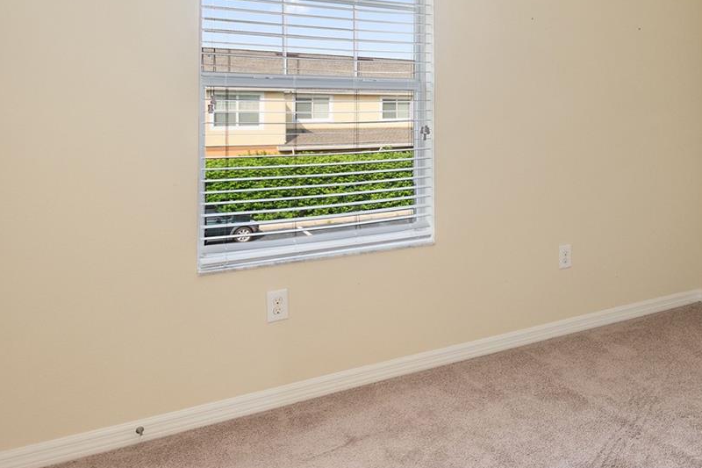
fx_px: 585
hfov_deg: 56.9
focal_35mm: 30
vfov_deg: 42.0
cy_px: 106
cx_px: 573
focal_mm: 10
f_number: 4.5
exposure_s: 1/25
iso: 400
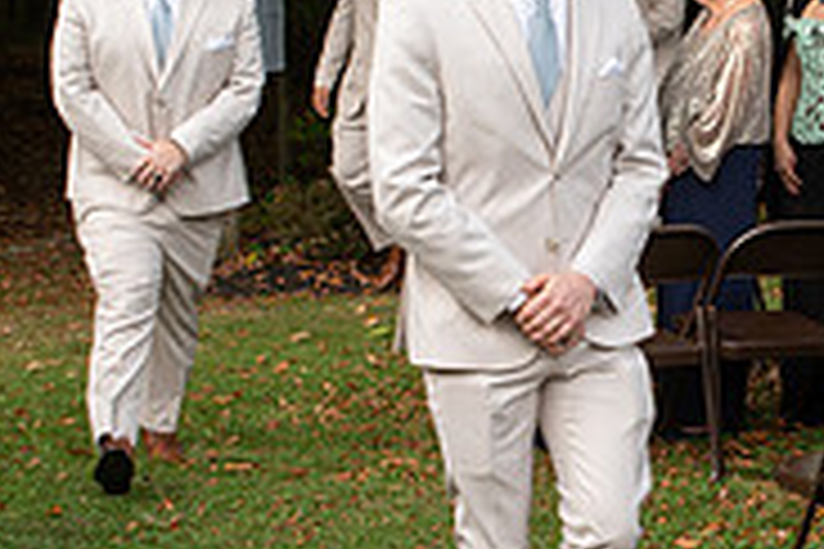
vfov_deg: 13.8
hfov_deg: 20.5
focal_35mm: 99
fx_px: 2266
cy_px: 206
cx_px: 583
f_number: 6.3
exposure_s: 1/200
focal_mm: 24
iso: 400
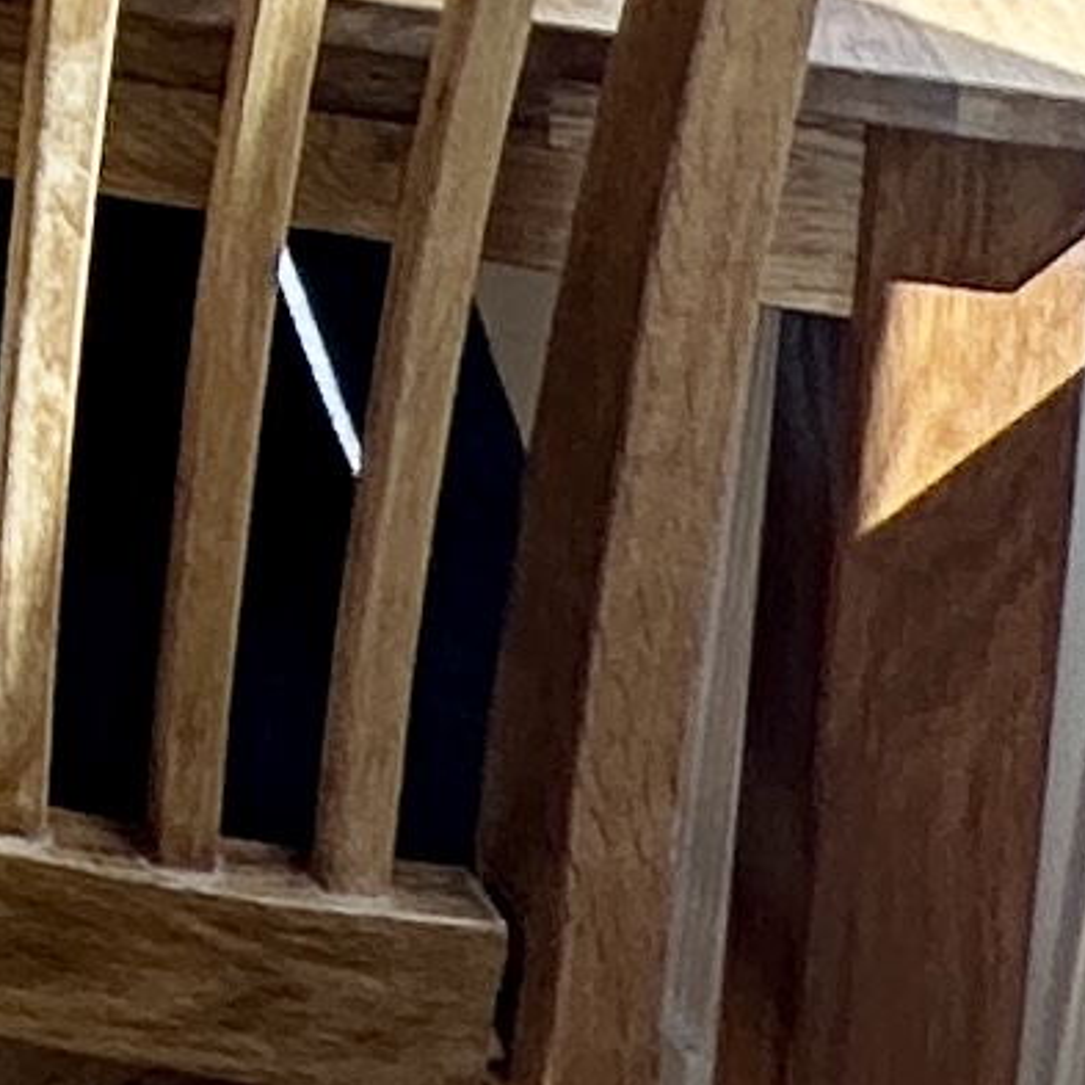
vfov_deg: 10.5
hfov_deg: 9.2
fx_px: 4504
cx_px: -2653
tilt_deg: -8.6
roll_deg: +0.6
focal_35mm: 127
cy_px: -1977
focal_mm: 2.22
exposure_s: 1/138
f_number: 2.2
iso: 40
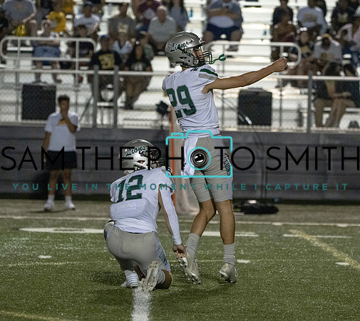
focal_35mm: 325
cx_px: 205
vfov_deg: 5.1
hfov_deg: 5.7
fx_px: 3622
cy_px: 162
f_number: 5.6
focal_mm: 247
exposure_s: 1/1000
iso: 16000
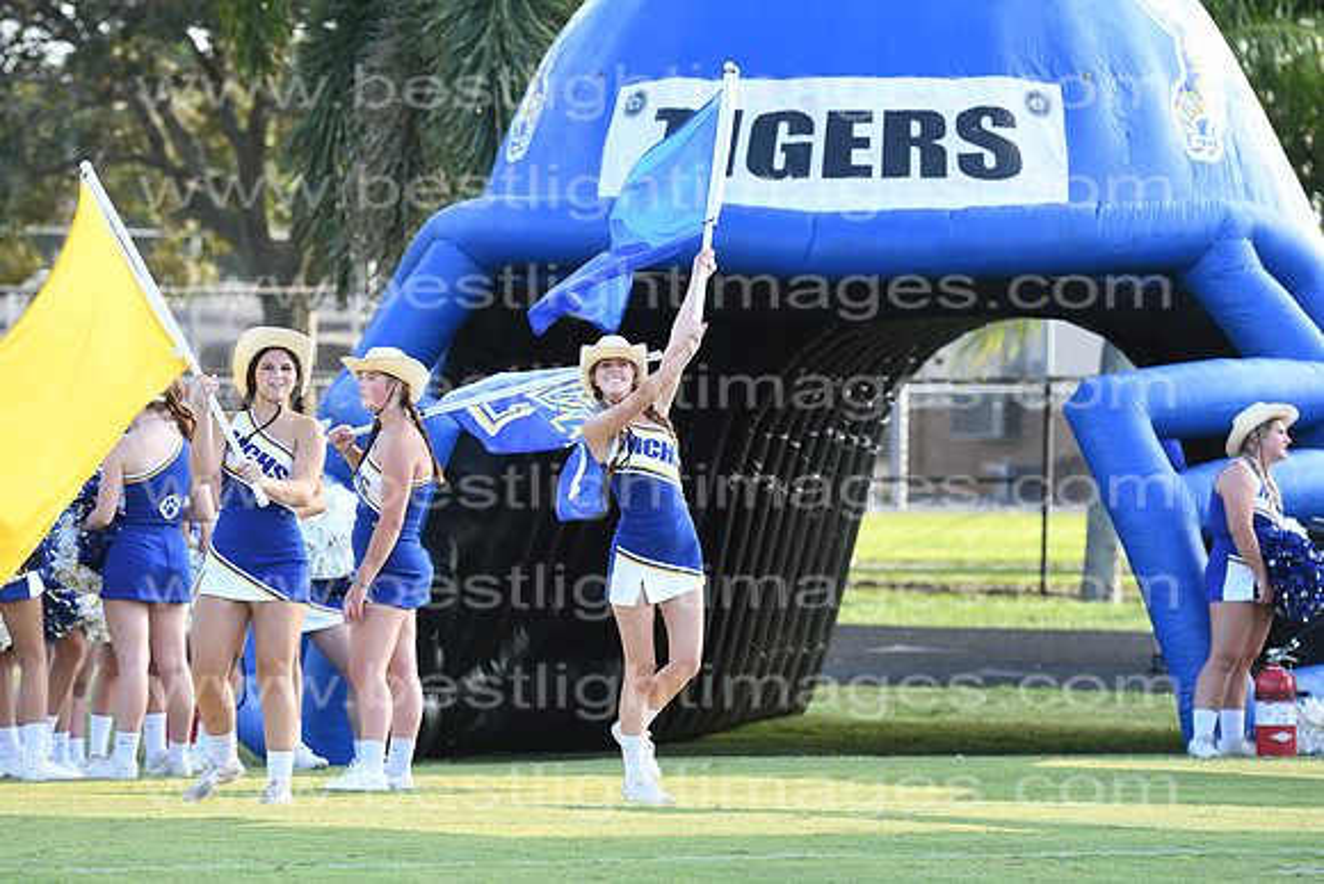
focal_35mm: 270
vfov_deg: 5.1
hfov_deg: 7.6
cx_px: 662
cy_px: 442
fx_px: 9932
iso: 280
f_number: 5.6
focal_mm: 180
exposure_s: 1/320
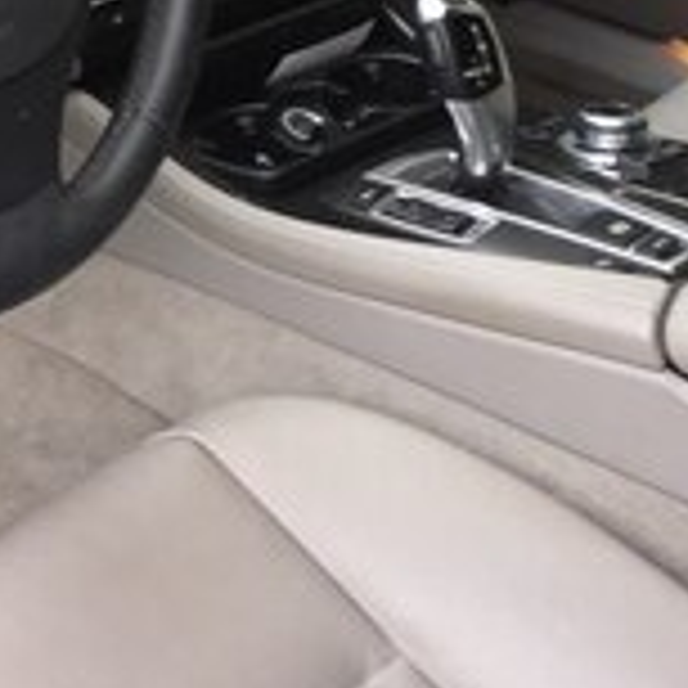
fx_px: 1866
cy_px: -121
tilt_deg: -21.8
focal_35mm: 83
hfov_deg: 19.7
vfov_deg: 19.7
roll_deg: -1.0
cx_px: -121
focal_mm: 4.15
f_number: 2.2
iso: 32
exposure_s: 1/50
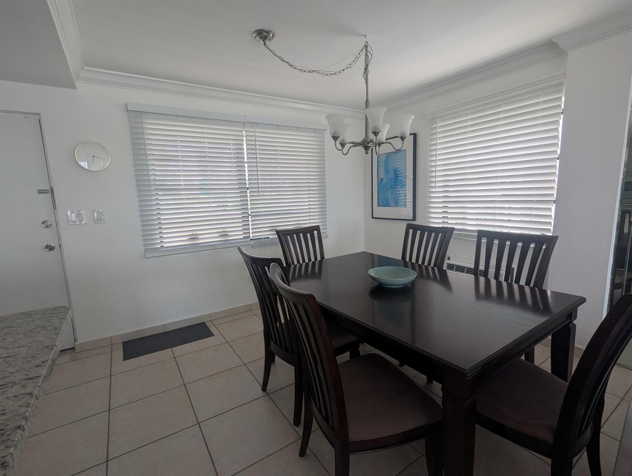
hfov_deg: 94.4
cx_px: 316
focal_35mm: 16
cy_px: 238
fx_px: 293
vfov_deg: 78.2
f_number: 2.2
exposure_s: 1/112
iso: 43
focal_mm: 2.35
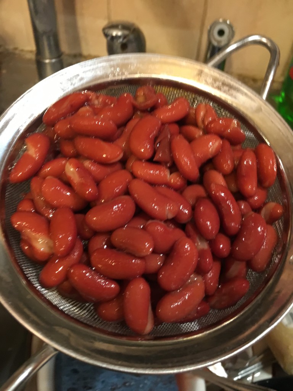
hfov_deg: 48.2
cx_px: 146
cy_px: 196
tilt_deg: -49.1
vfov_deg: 61.7
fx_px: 327
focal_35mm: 29
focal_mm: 4.15
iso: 200
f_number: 2.2
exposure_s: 1/20
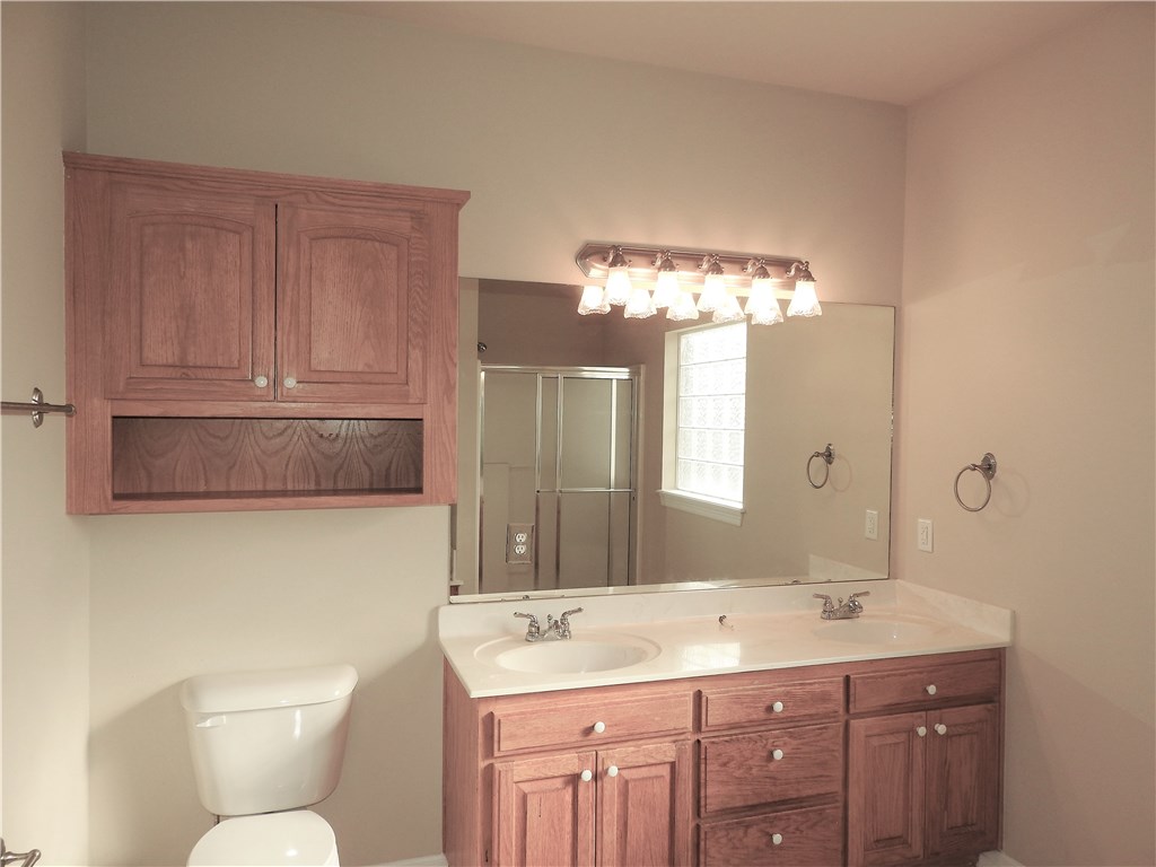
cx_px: 578
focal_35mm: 24
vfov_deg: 56.8
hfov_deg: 71.6
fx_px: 801
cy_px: 434
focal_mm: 4.3
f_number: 3.3
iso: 100
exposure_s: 1/200
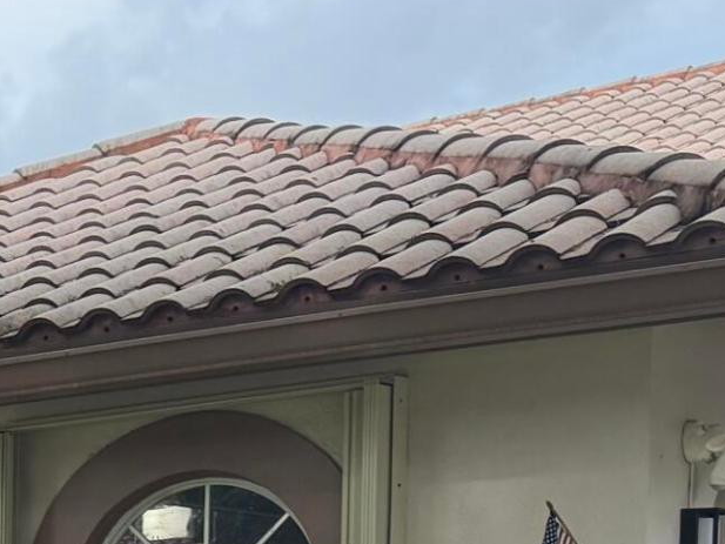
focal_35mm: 112
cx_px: -548
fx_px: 2346
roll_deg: +0.6
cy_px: 881
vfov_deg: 12.4
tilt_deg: -2.9
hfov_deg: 15.3
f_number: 1.78
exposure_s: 1/689
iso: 100
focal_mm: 6.76
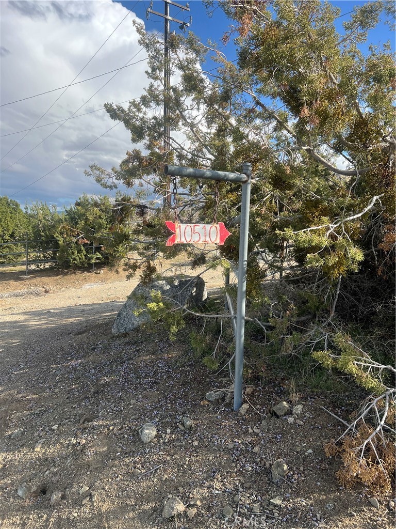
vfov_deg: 67.3
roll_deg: +0.1
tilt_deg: -3.1
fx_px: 397
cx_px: 198
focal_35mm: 26
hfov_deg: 53.1
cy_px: 264
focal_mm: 5.7
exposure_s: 1/2299
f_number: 1.5
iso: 50
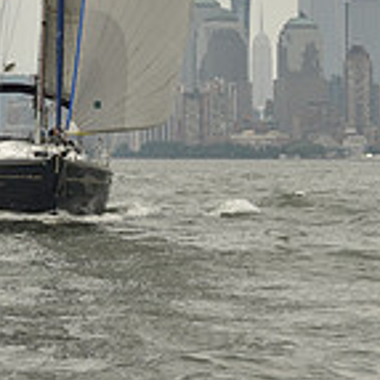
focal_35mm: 268
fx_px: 3328
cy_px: -178
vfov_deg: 6.5
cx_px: 62
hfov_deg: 6.5
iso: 250
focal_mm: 78
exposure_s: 1/640
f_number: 10
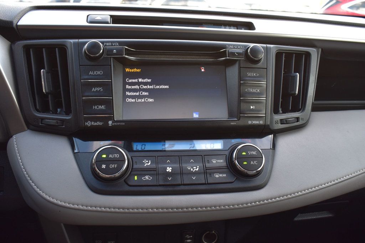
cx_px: 182
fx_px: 334
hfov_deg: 57.2
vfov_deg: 39.9
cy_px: 122
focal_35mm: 33
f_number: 7.1
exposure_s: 1/40
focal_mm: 22
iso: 400
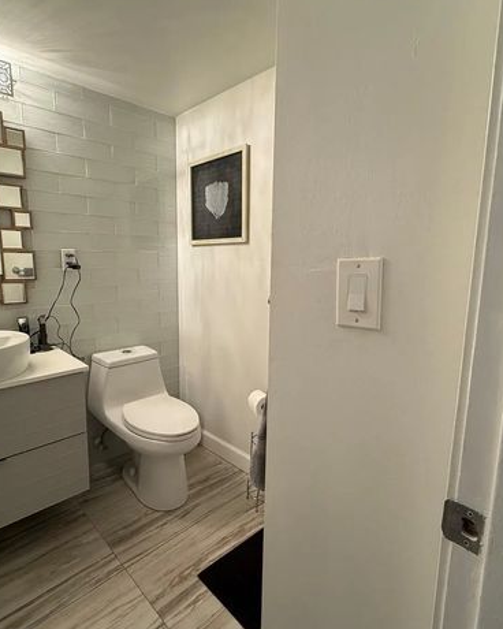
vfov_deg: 83.3
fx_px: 354
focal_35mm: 19
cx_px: 223
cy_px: 312
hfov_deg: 70.6
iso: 200
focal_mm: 2.22
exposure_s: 1/60
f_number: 2.2
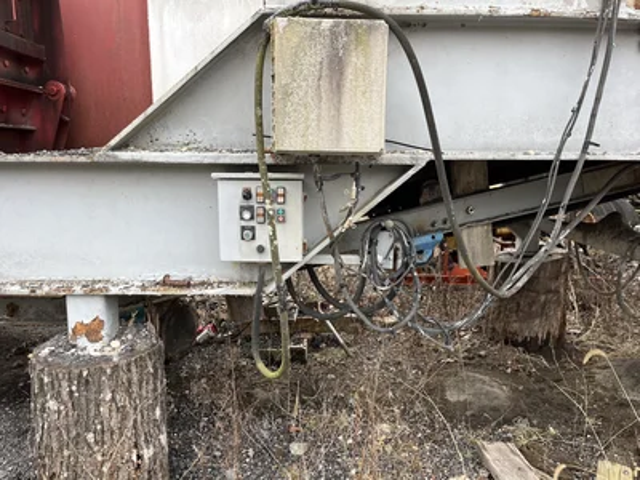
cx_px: 320
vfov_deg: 53.1
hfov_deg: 67.3
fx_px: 481
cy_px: 240
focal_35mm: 26
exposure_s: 1/306
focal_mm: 5.1
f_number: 1.6
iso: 50
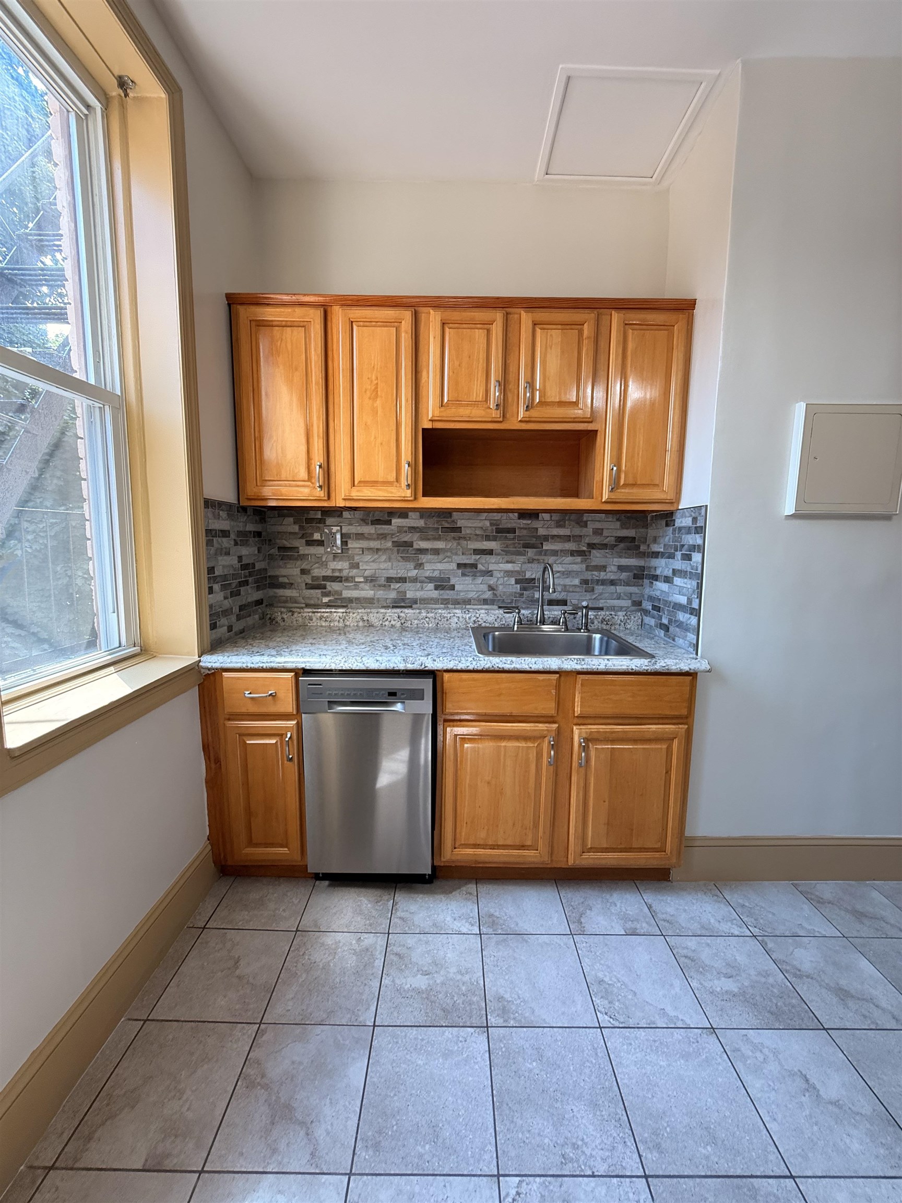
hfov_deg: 85.7
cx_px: 451
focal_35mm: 14
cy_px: 602
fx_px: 486
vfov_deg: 102.1
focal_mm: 2.22
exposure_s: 1/120
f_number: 2.2
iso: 125
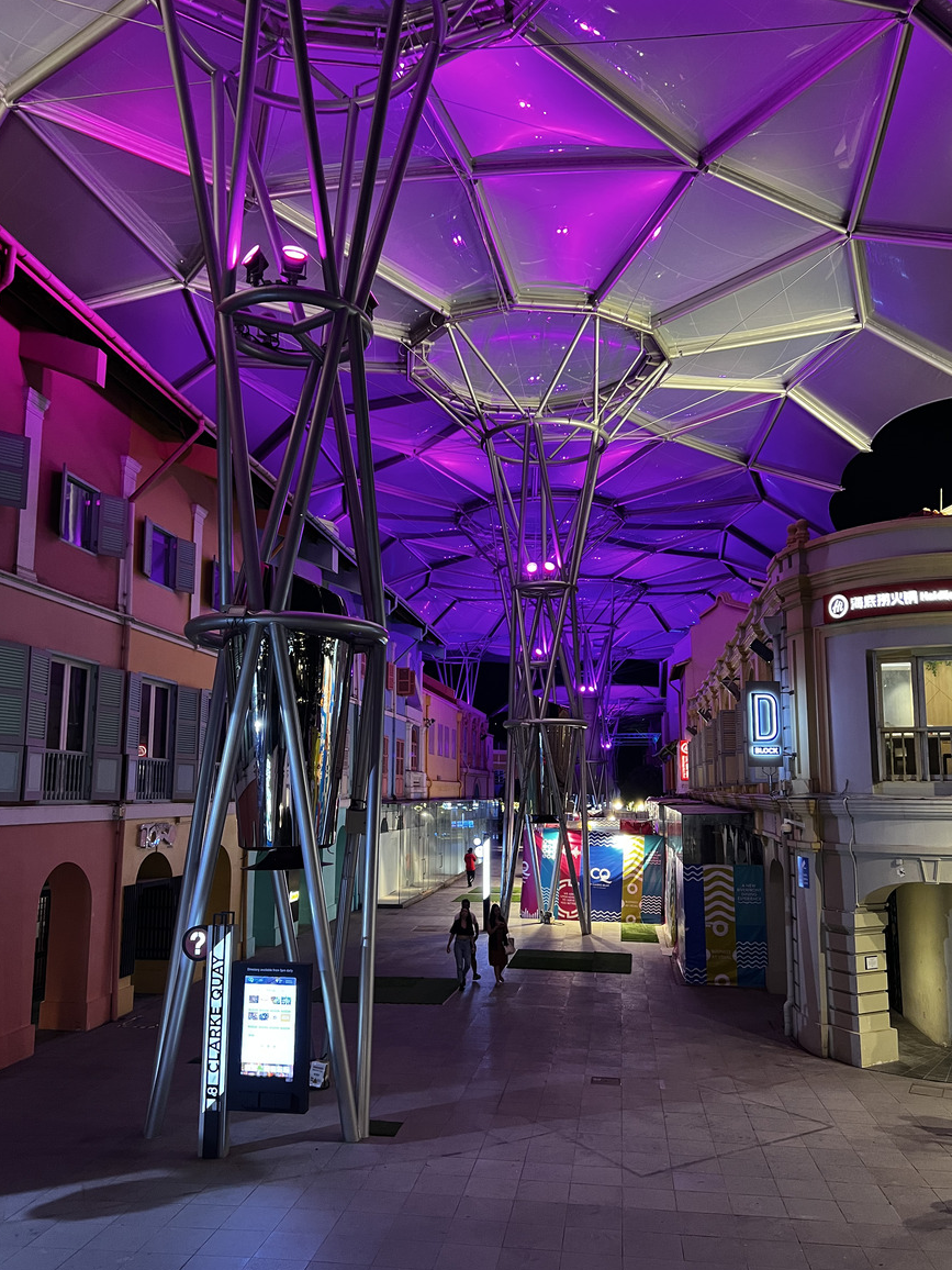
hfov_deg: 51.4
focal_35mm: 27
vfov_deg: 65.3
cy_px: 651
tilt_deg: +7.5
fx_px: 990
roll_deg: +0.1
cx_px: 480
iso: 400
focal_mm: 5.7
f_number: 1.5
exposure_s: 1/50
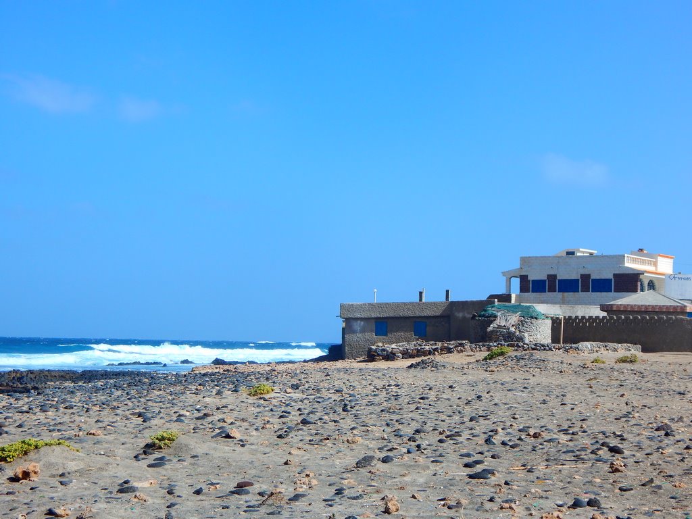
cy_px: 260
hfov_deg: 31.7
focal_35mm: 61
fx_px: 1219
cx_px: 346
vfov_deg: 24.0
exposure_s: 1/400
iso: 125
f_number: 7.9
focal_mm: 10.9
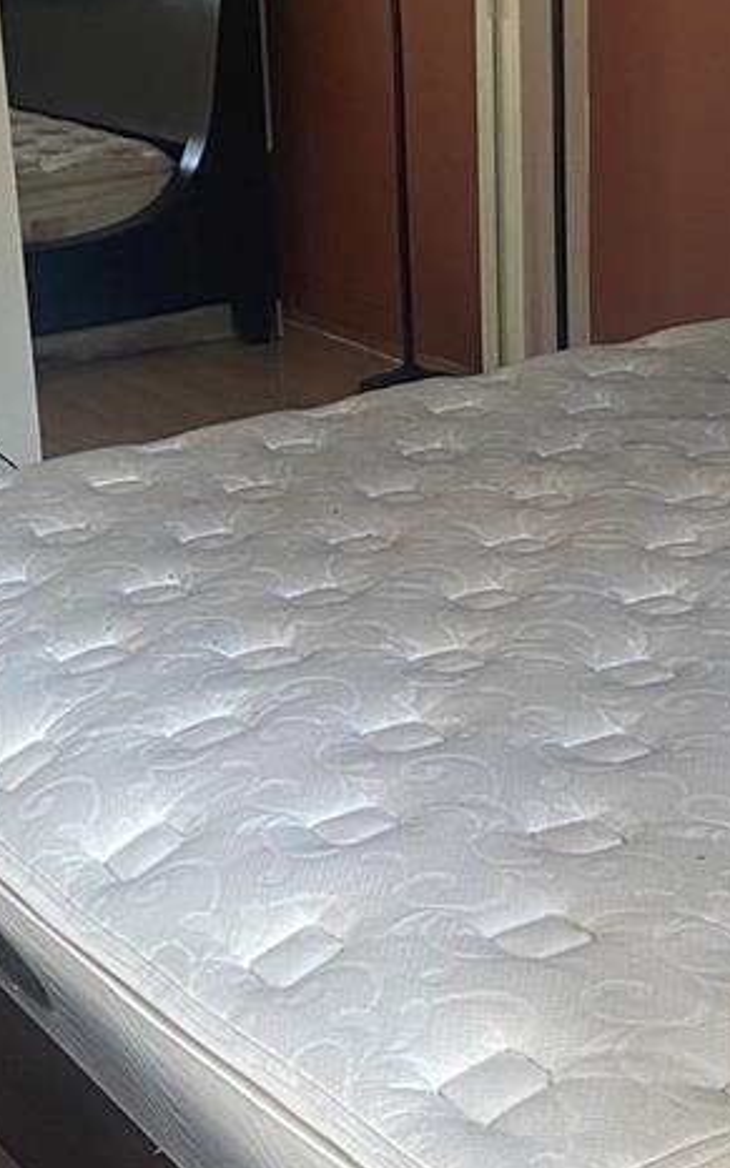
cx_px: 268
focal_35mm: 71
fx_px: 2261
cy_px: 474
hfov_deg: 18.3
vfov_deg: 28.9
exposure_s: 1/82
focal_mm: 4.25
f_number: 1.8
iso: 125
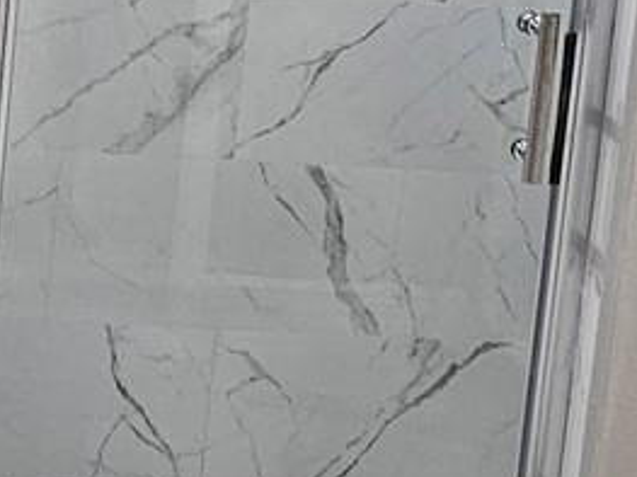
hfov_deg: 24.6
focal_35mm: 79
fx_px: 1453
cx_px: 191
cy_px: -167
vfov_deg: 17.4
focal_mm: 2.2
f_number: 2.2
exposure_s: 1/60
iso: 200
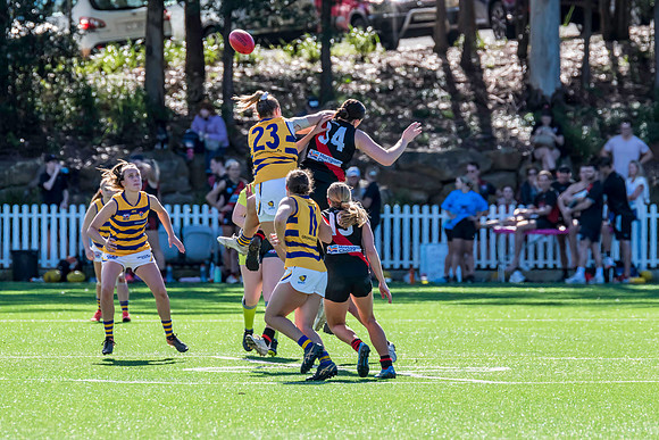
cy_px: 218
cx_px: 345
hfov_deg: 3.9
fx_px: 9722
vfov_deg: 2.6
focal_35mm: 531
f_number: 7.1
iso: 800
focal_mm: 420
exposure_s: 1/1600
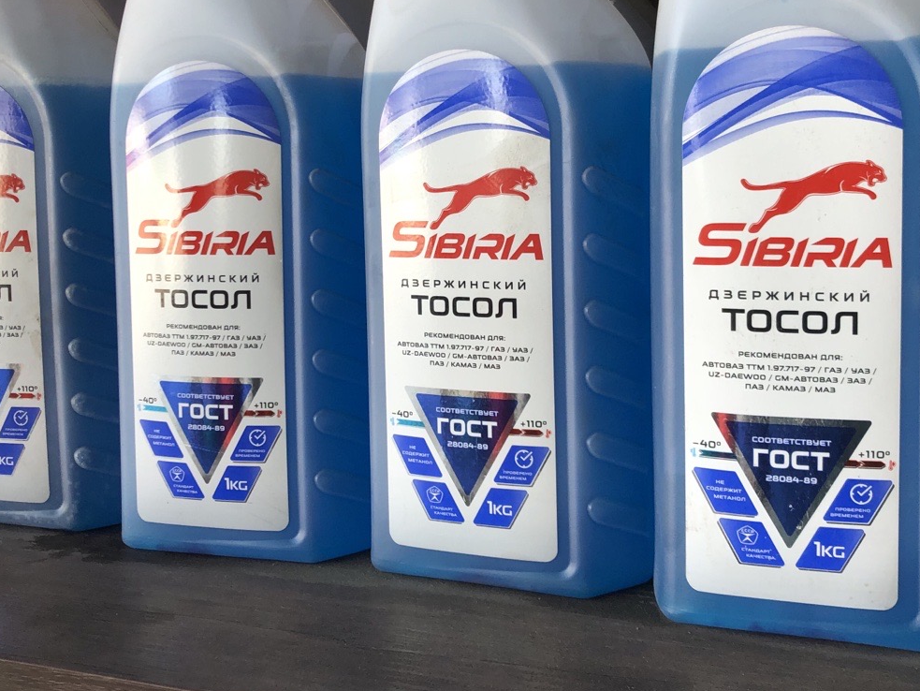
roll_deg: +1.5
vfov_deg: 34.8
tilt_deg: +0.2
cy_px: 233
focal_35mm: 41
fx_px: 1090
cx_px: 440
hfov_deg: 45.7
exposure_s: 1/120
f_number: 1.8
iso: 50
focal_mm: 4
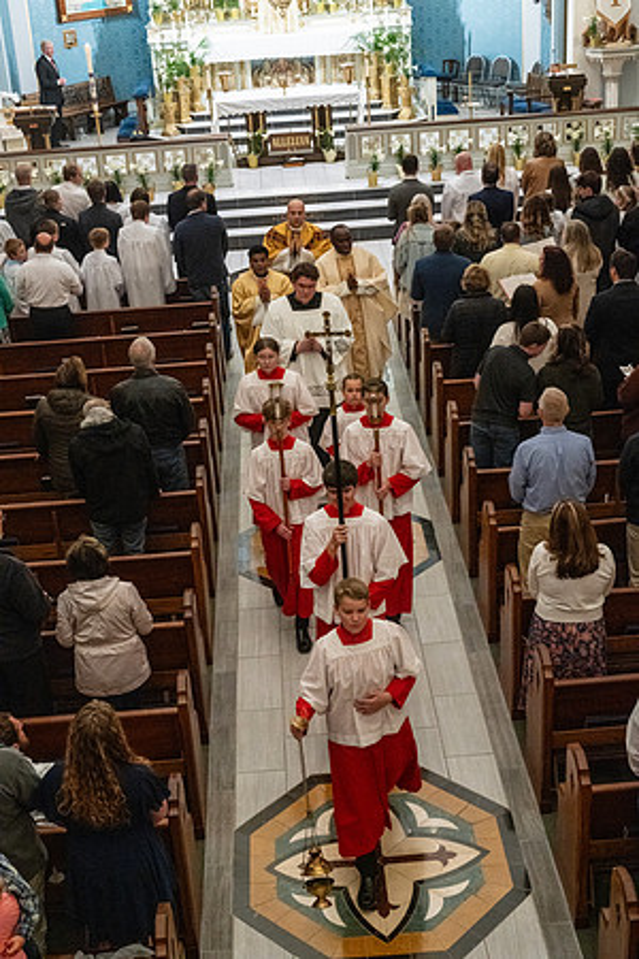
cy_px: 480
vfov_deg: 40.3
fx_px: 1305
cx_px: 320
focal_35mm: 49
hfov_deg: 27.5
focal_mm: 49
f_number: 8
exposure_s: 1/60
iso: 5000
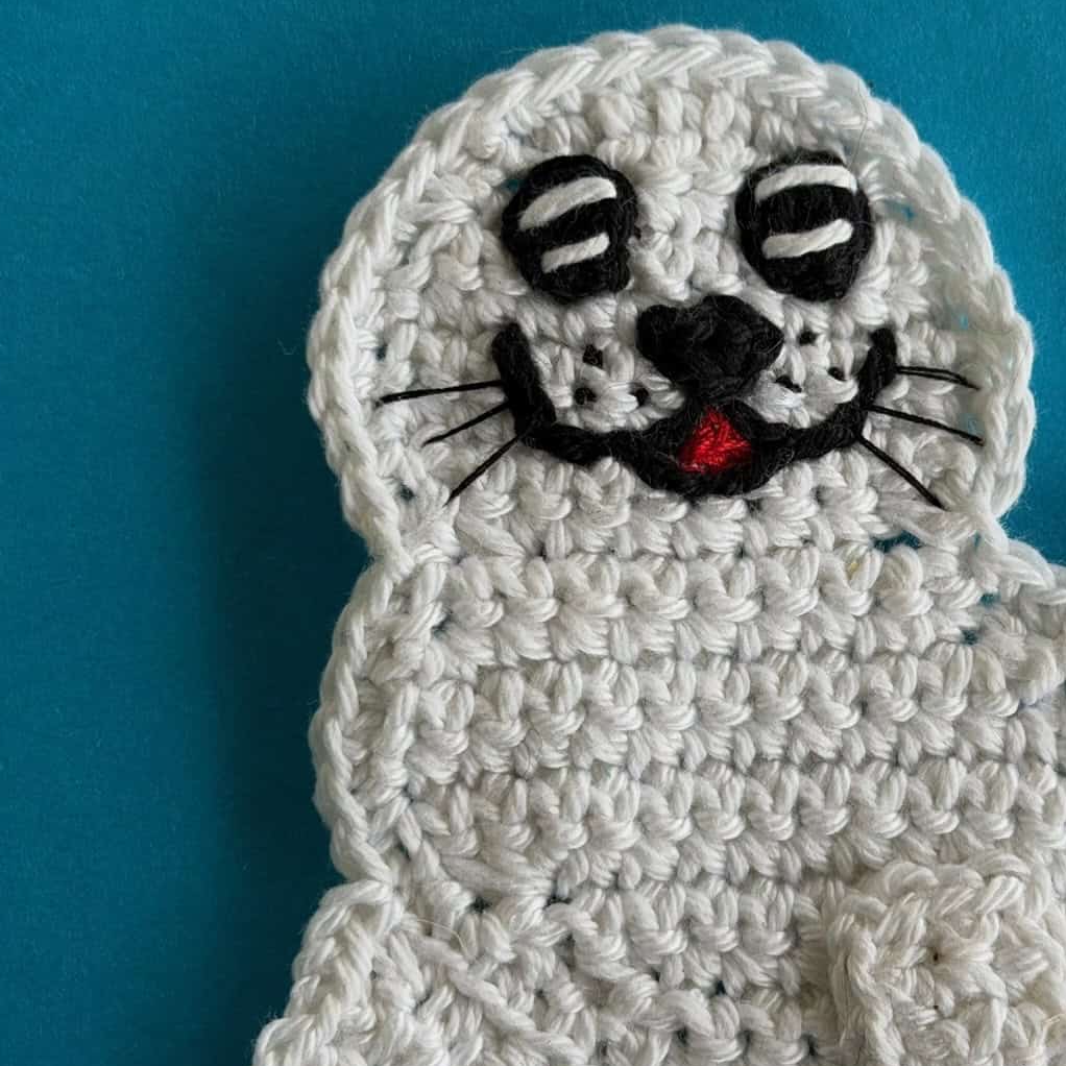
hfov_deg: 20.3
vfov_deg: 20.4
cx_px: 751
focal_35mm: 85
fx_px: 2961
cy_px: 530
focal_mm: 6.8
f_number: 1.8
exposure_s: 1/121
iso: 64
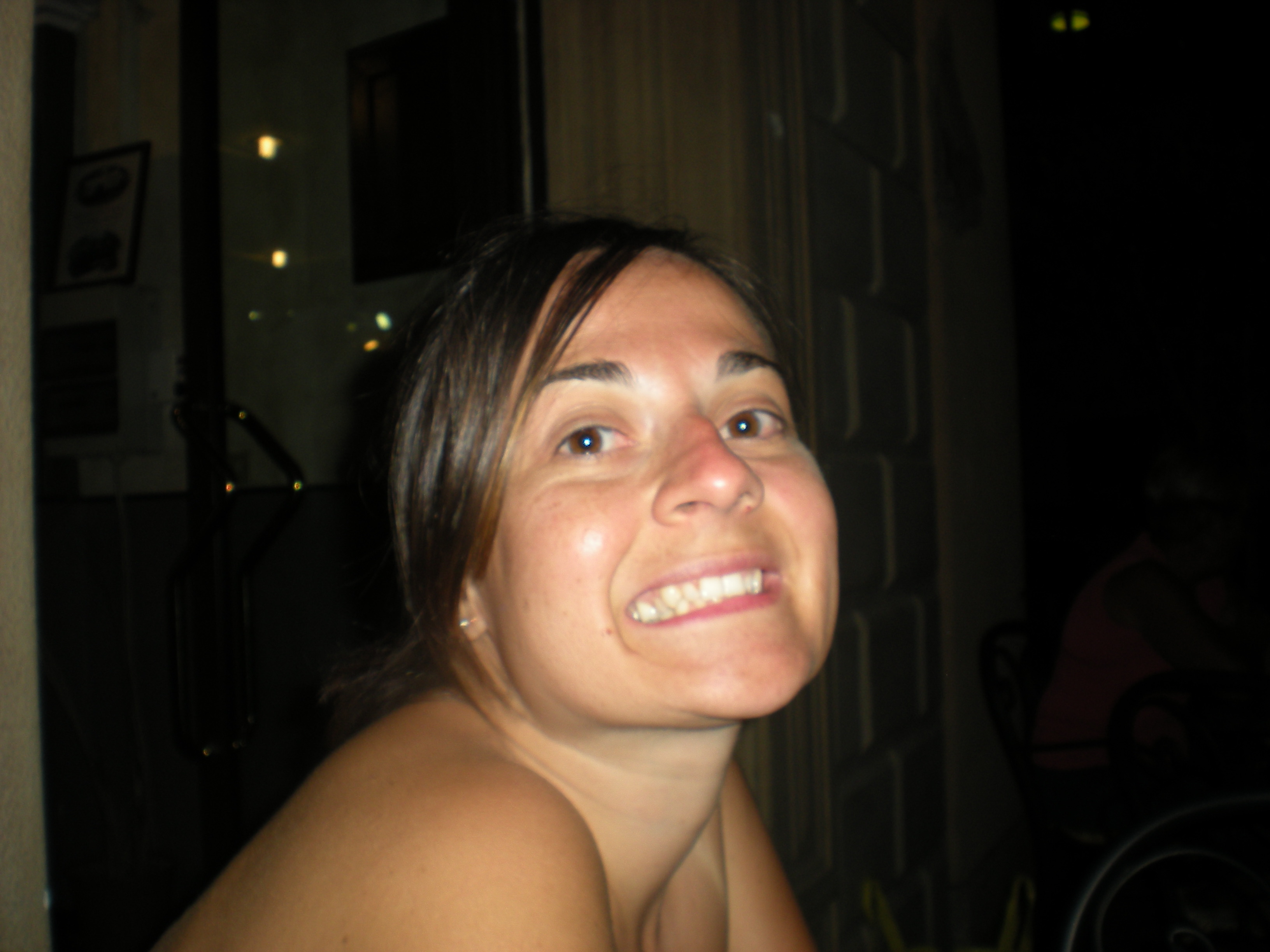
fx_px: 1394
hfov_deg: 49.0
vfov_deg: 37.7
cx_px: 635
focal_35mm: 38
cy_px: 476
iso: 64
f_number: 4.6
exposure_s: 1/60
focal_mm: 6.3
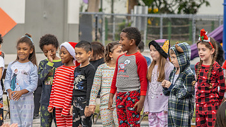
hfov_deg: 8.5
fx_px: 1522
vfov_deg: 4.8
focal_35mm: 254
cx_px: 113
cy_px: 119
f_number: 5.6
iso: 200
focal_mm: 100
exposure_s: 1/250
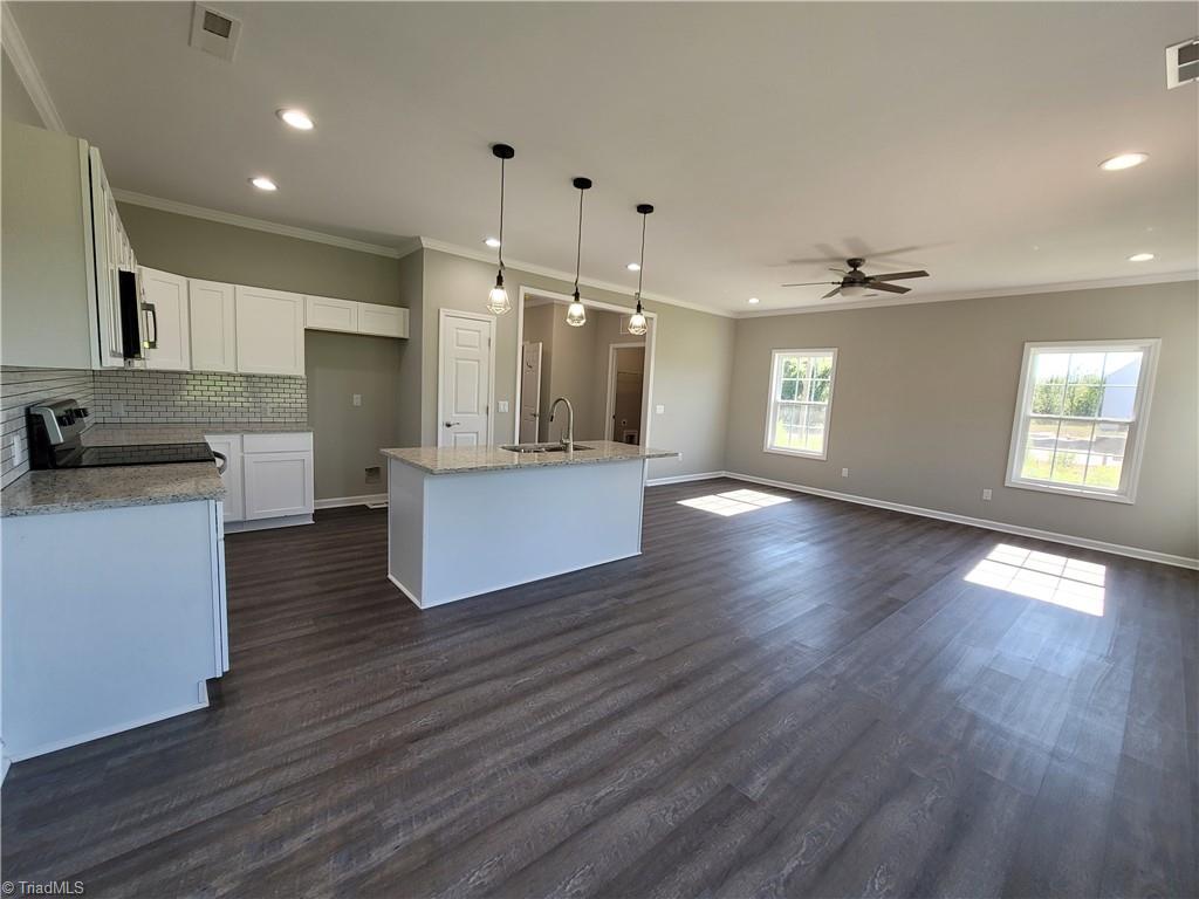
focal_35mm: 13
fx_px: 450
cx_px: 600
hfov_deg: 106.2
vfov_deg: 89.9
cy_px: 450
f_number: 2.2
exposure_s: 1/120
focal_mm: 2.2
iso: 100
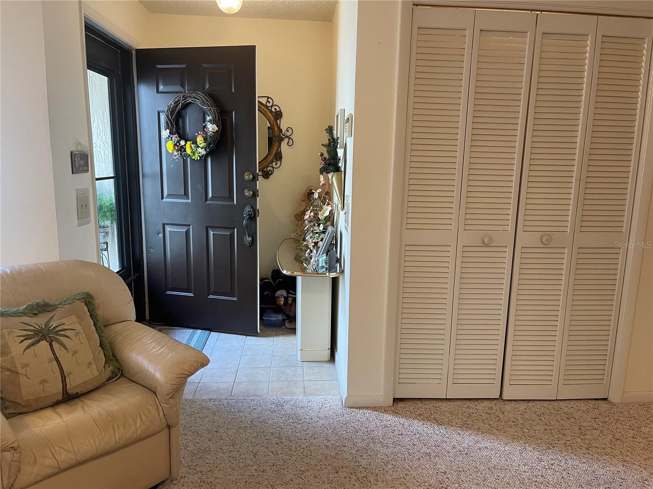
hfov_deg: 69.4
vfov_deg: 54.9
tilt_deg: -12.7
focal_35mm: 25
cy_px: 244
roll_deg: -1.4
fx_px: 472
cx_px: 326
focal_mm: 5.1
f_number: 1.6
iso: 200
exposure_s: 1/60
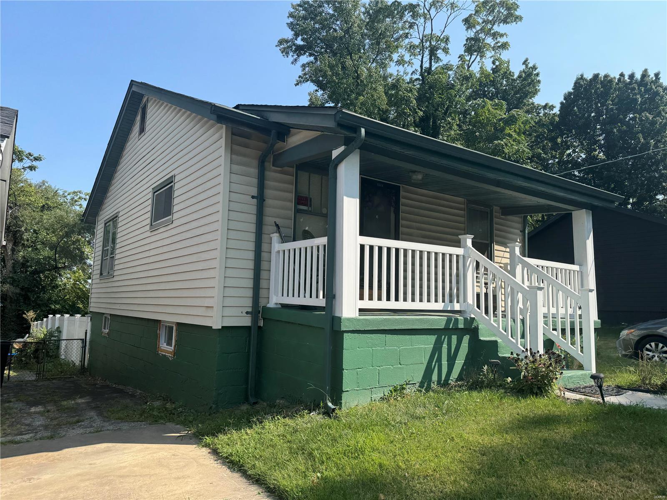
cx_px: 334
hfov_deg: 71.6
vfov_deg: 56.8
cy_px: 250
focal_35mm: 24
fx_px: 462
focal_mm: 6.76
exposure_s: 1/2959
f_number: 1.78
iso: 80
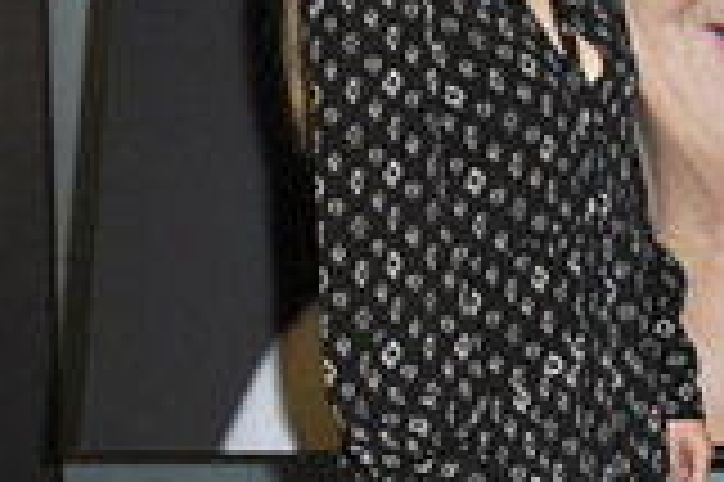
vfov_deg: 12.0
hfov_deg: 17.4
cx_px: 830
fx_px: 2278
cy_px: 144
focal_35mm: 113
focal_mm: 27
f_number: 6.3
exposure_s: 1/60
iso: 3200
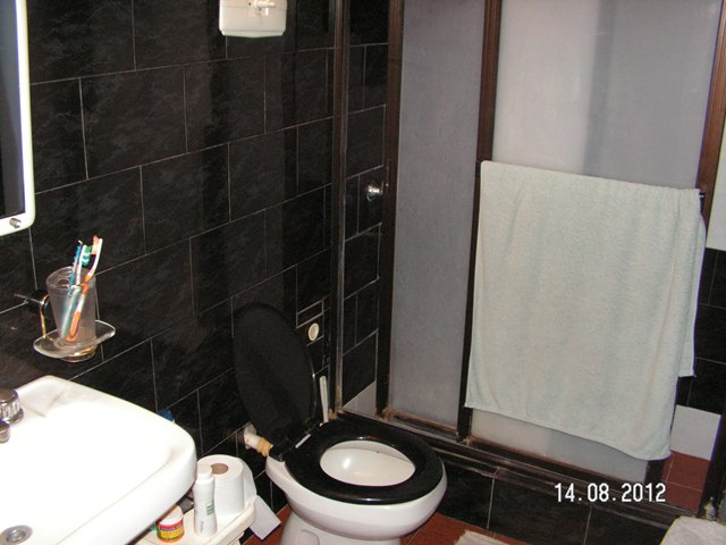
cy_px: 272
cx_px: 363
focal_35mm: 36
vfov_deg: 39.7
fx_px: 755
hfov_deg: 51.4
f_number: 3.2
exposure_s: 1/40
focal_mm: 6
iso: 160
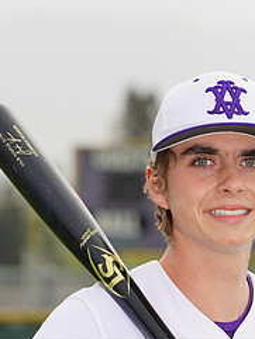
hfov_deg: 2.9
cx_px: 182
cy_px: 359
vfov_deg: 3.9
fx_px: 4956
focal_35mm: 505
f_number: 9
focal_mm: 218
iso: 160
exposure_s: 1/250
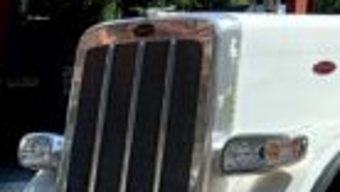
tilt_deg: +14.5
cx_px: 613
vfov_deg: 12.9
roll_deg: +2.7
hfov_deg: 19.0
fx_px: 767
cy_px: -153
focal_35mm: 85
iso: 50
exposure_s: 1/1789
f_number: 2.2
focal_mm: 2.22
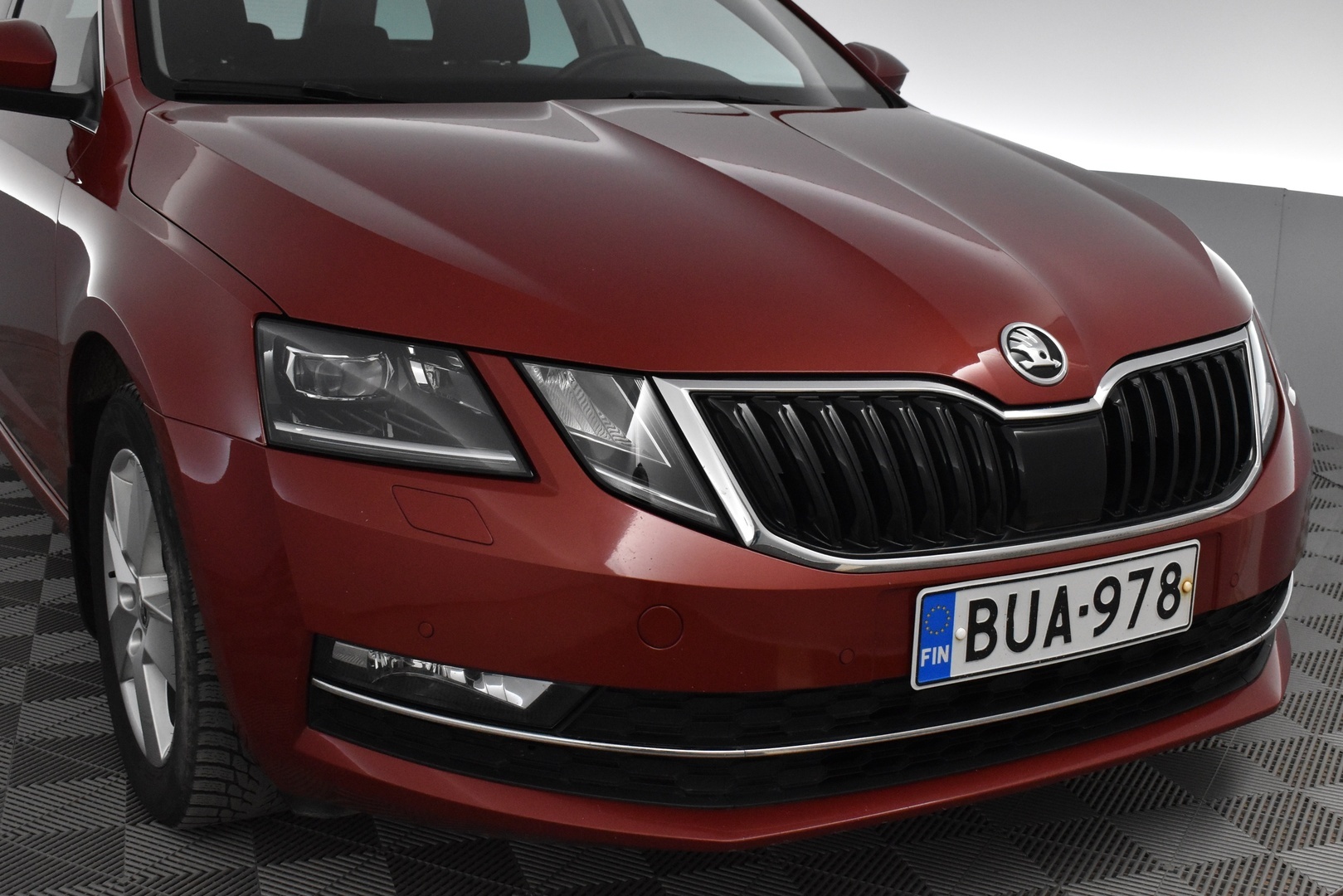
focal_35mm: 44
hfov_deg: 45.0
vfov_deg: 30.9
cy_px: 448
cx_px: 672
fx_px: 1623
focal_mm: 29
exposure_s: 1/160
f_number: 6.3
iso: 3200
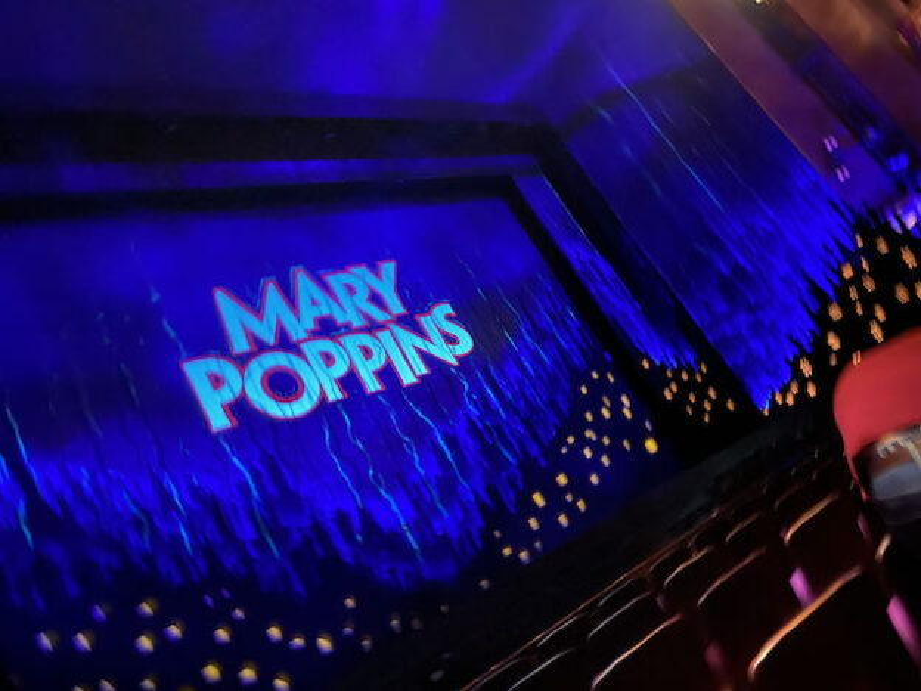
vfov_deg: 53.1
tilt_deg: +16.7
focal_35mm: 26
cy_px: 346
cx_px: 460
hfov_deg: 67.3
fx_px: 692
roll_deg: +30.3
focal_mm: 4.25
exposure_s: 1/8
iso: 1250
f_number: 1.8
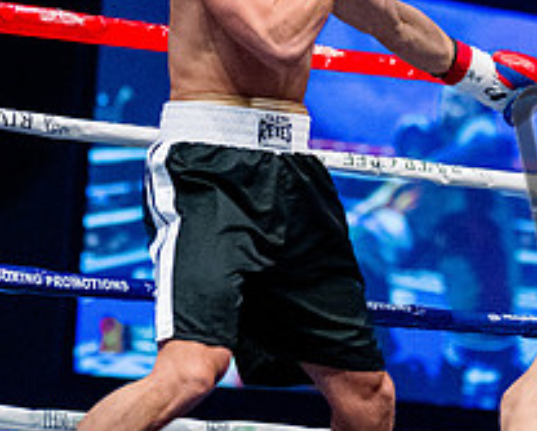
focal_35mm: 209
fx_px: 3326
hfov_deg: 9.2
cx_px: 519
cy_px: 130
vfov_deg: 7.4
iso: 6400
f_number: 1.4
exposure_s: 1/1600
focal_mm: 50
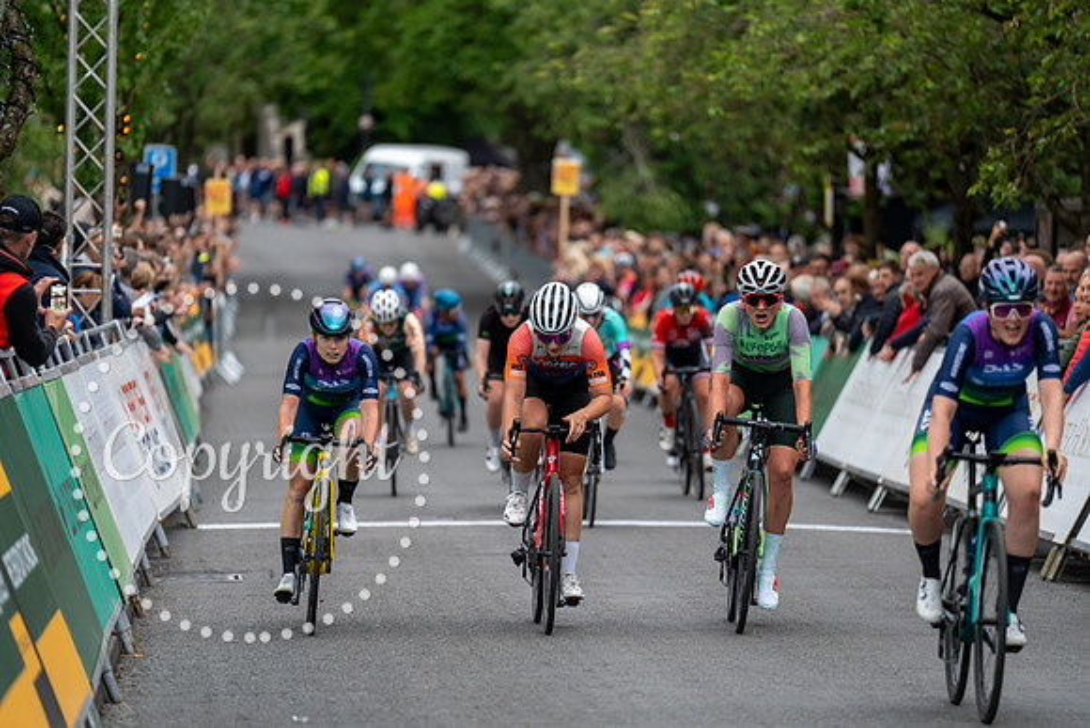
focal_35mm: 200
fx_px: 6057
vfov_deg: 6.9
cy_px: 364
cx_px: 545
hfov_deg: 10.3
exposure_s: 1/800
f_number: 2.8
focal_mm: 200
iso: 1000
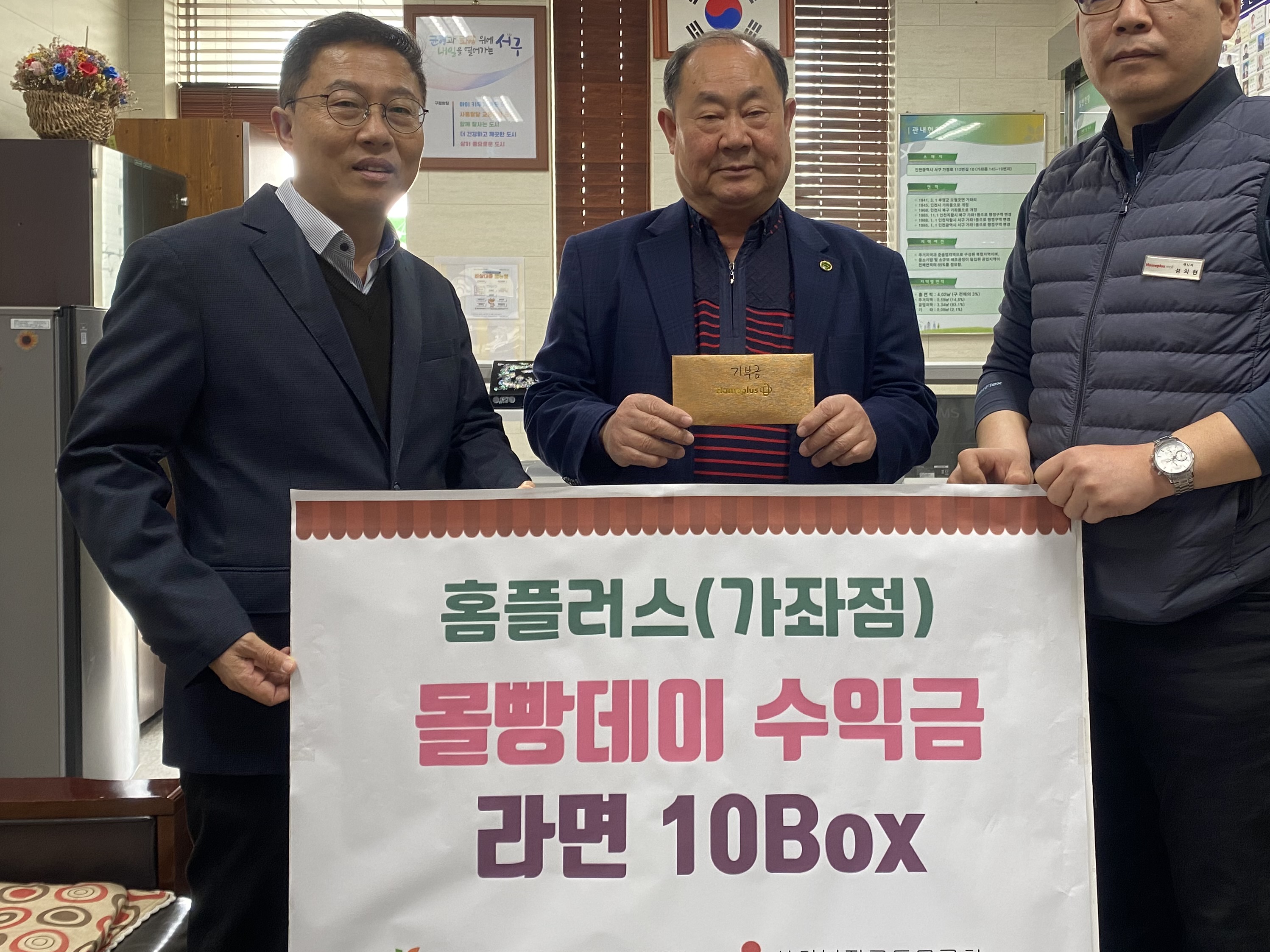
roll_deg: -0.7
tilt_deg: -3.1
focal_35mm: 35
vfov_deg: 40.6
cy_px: 394
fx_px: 1284
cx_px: 706
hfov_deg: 52.5
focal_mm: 4.25
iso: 100
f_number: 1.8
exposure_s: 1/60
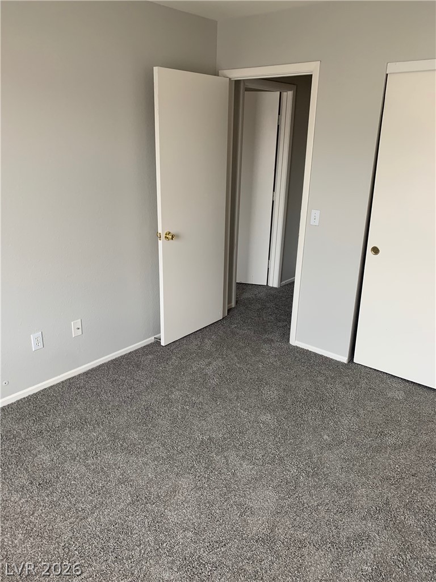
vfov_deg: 67.3
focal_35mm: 26
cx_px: 218
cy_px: 291
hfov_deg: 53.1
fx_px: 437
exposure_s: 1/121
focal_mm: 4.25
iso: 64
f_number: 1.8
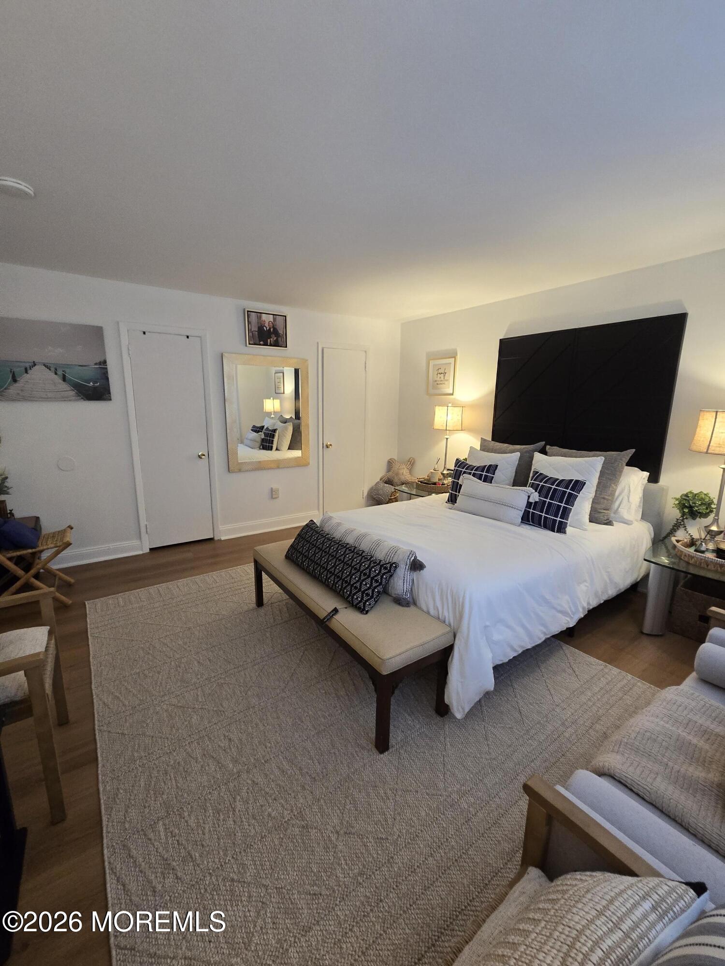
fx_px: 363
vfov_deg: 106.2
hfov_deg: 89.9
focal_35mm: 13
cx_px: 362
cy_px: 483
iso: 320
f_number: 2.2
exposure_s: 1/60
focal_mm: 2.2
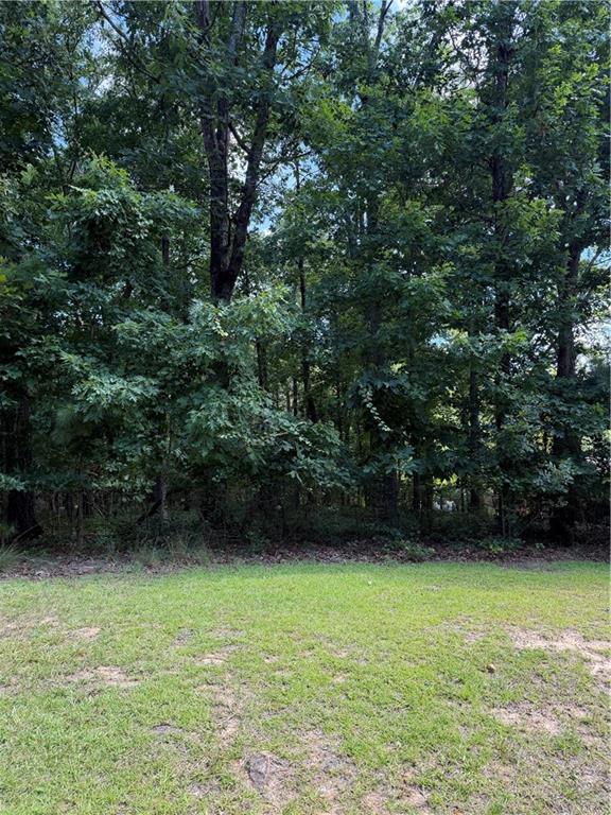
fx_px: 565
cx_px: 306
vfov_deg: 71.6
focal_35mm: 24
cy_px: 408
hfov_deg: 56.8
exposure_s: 1/514
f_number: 1.78
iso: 100
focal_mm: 6.76
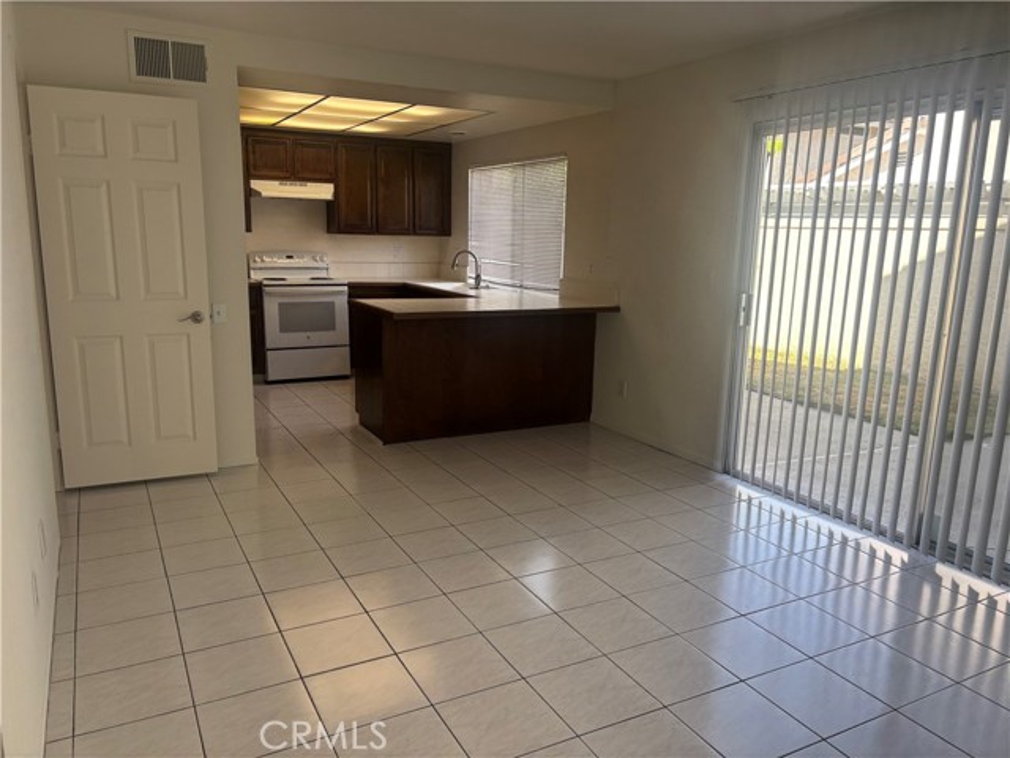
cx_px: 505
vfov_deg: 53.1
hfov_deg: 67.3
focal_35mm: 26
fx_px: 759
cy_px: 379
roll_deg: -1.7
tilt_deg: -10.4
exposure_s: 1/300
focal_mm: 5.96
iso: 50
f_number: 1.6
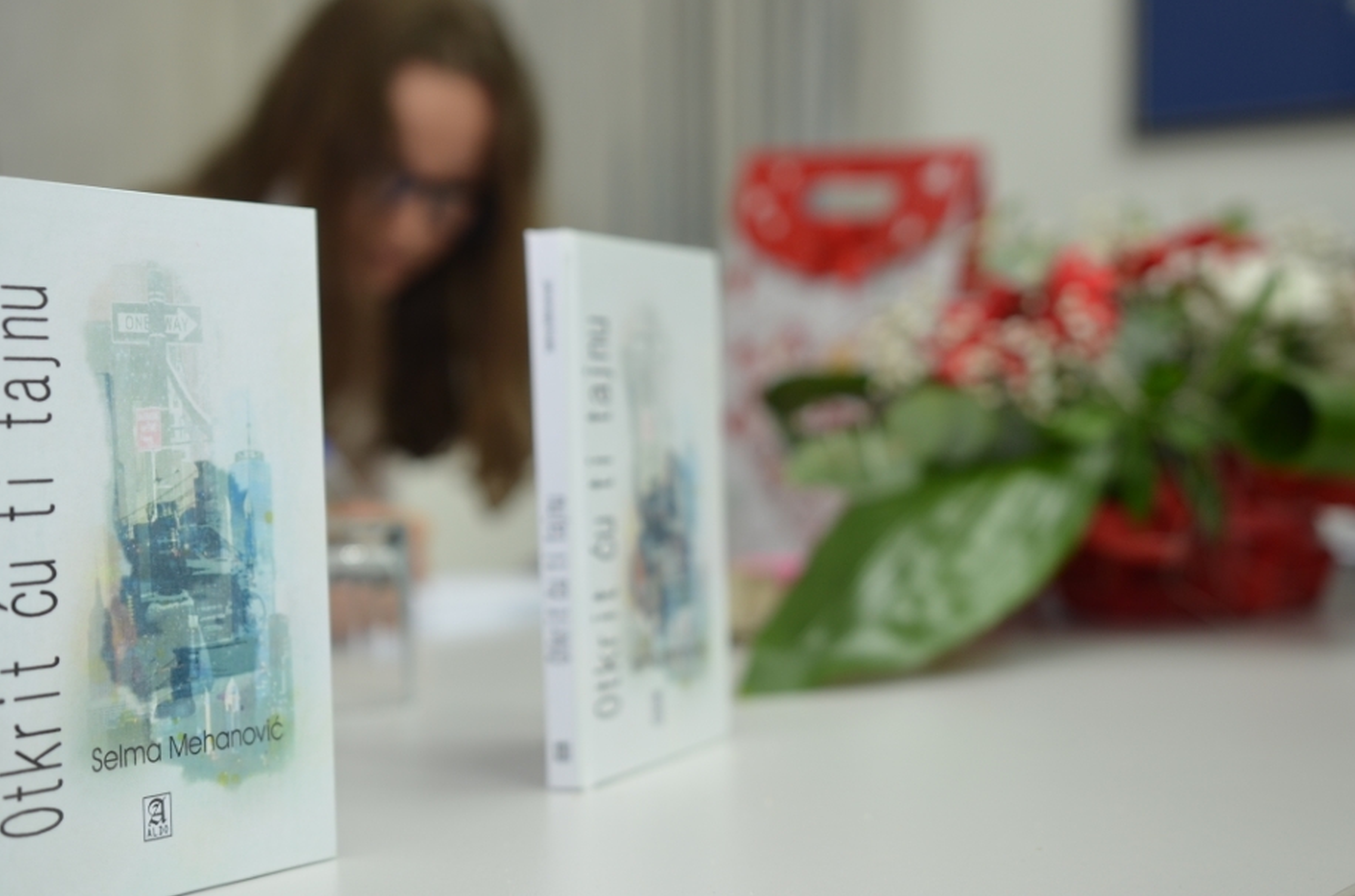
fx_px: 2140
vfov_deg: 23.6
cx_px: 586
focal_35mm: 57
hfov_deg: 35.1
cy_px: 405
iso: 250
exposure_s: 1/100
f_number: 2
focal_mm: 30
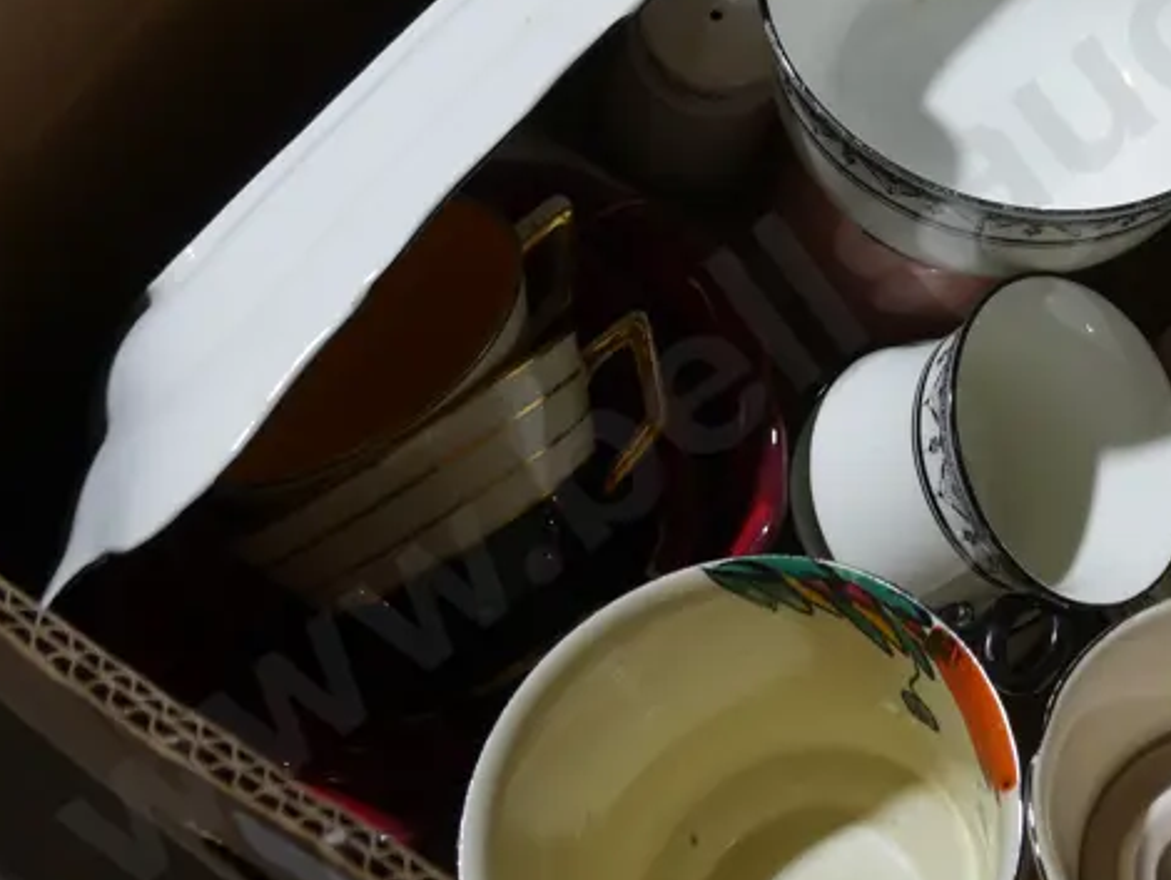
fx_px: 2065
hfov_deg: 30.0
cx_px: 1101
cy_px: 93
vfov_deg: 23.4
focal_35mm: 61
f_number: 3.5
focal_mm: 14
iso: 200
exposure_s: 1/100
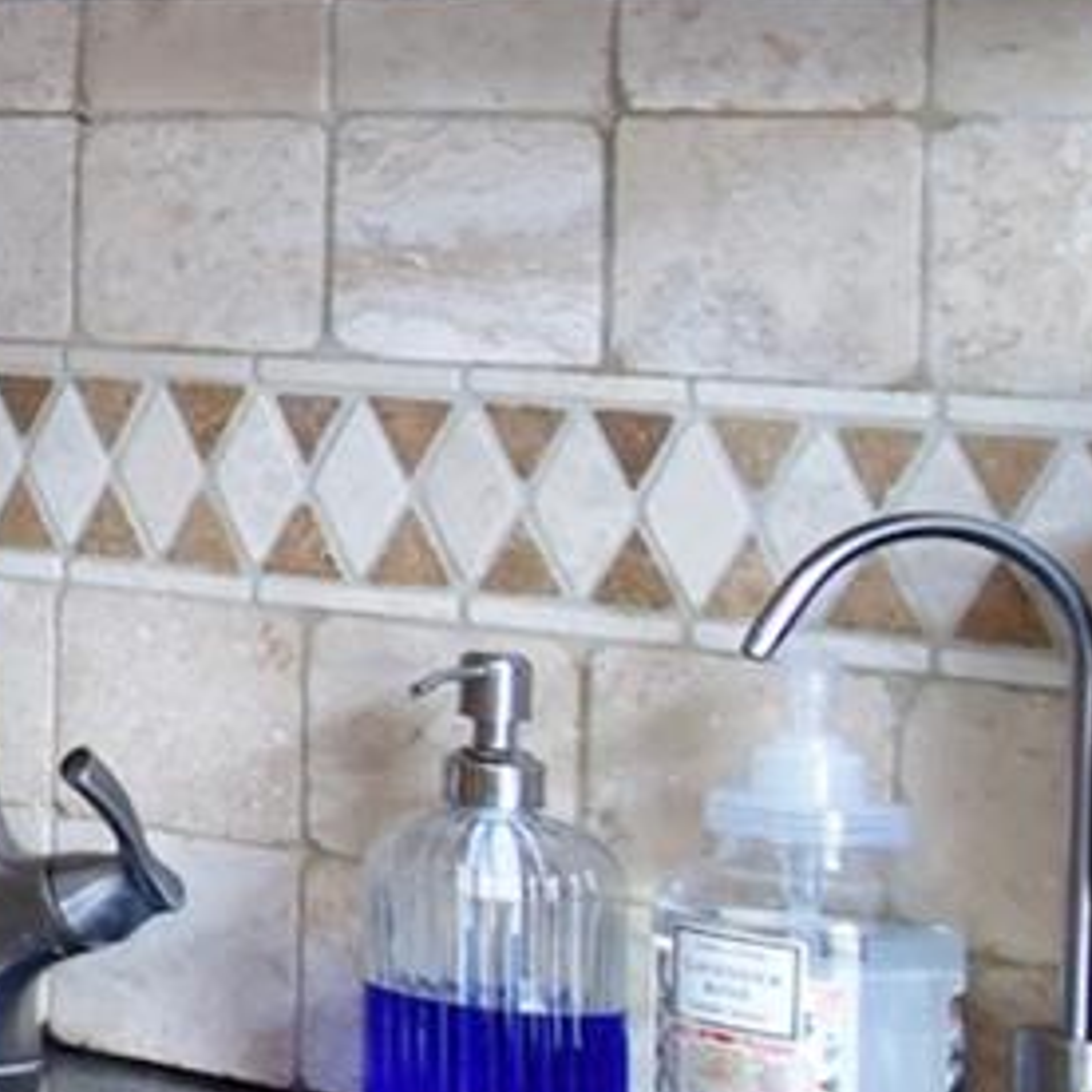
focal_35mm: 104
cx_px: -2845
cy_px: 311
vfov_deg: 16.6
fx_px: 3717
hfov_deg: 9.2
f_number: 8
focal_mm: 11
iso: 640
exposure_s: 1/40
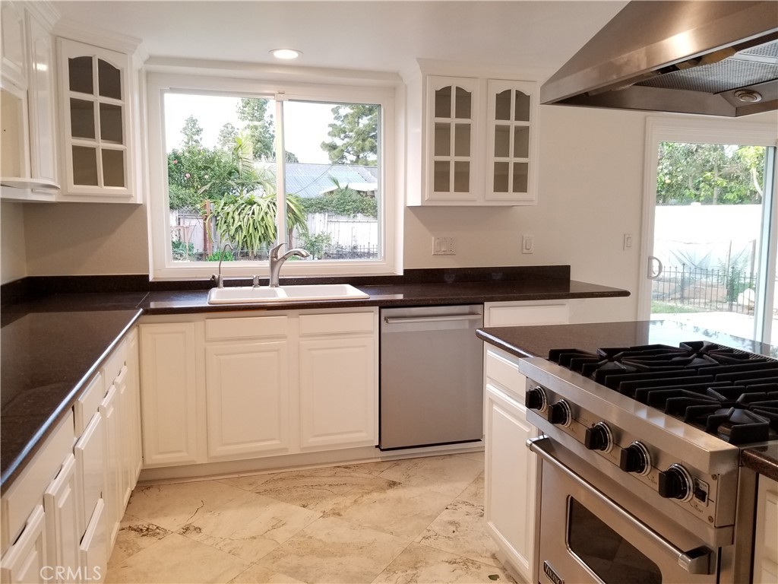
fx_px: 584
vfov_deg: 53.1
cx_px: 389
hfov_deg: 67.3
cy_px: 292
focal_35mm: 26
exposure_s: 1/60
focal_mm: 4.25
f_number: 1.7
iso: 125
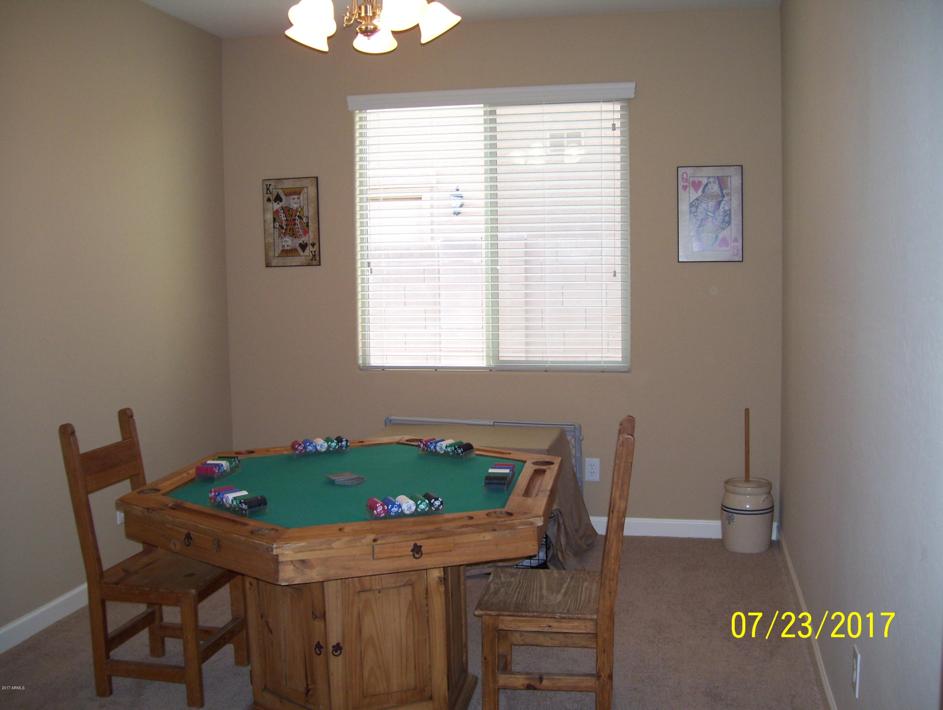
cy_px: 355
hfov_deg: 51.3
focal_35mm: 36
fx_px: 982
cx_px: 472
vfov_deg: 39.7
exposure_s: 1/60
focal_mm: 6
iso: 125
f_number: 2.7
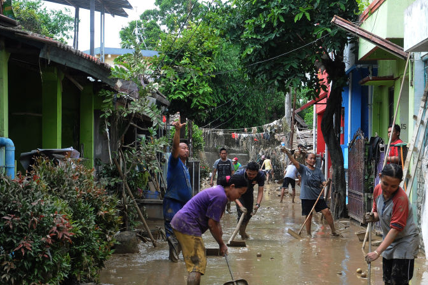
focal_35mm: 80
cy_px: 197
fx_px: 947
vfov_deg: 17.0
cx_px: 229
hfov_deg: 25.5
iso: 250
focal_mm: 35
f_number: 5.6
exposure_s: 1/160
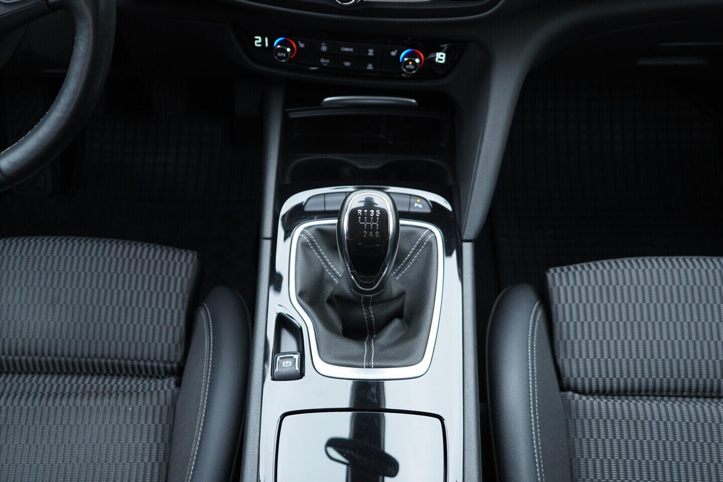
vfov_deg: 36.9
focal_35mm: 36
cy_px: 241
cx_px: 362
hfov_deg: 53.1
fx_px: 723
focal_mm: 24
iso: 400
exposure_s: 1/40
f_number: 2.8
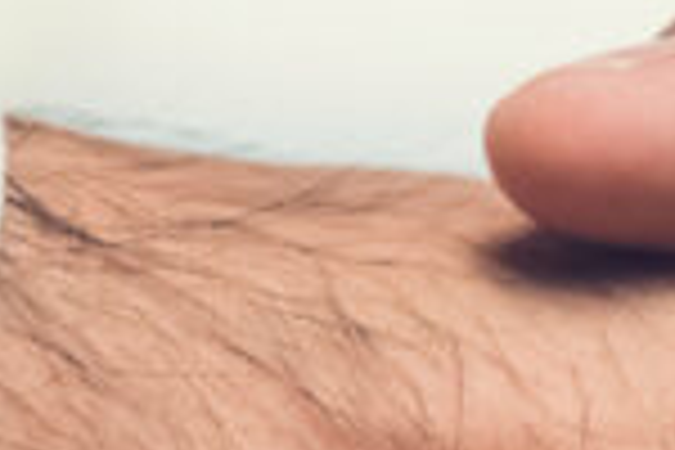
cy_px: 738
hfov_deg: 4.5
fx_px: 8456
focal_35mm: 451
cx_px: 1004
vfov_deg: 3.0
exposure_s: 1/200
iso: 320
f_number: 3.5
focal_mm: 66
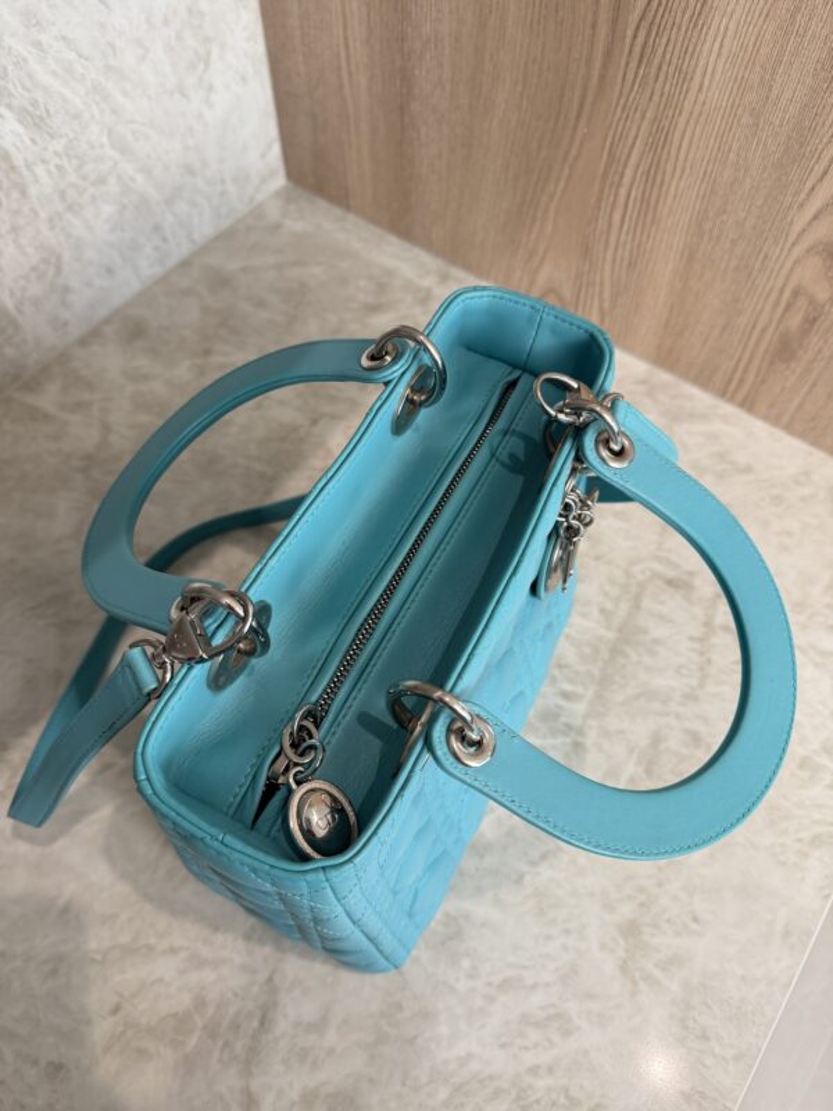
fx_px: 770
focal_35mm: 24
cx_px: 416
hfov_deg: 56.8
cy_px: 556
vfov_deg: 71.6
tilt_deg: -58.8
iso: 160
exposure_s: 1/120
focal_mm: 6.76
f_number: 1.78
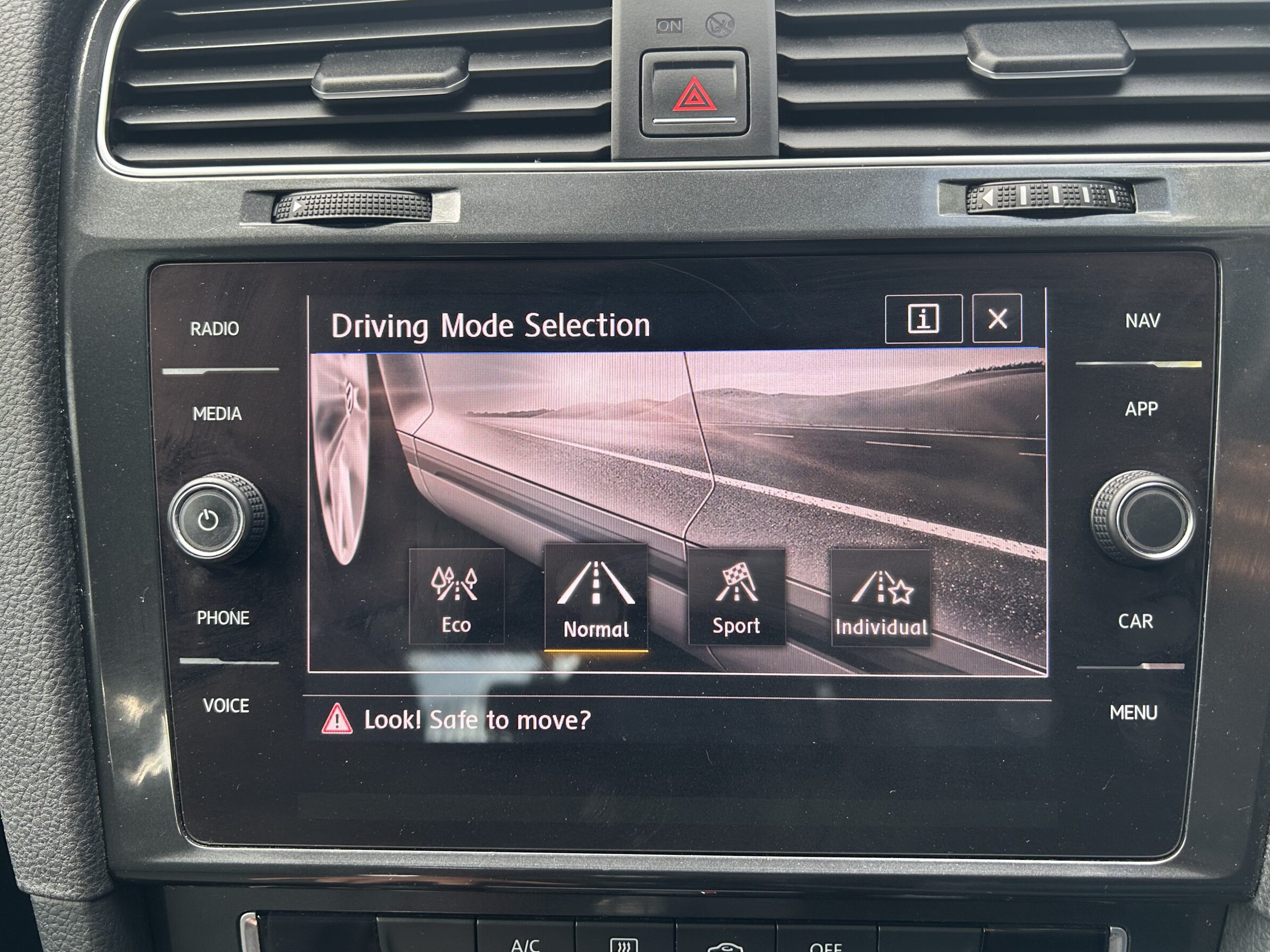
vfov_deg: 49.7
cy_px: 465
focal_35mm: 28
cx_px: 623
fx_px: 1027
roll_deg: +1.0
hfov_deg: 63.4
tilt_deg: -26.8
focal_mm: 5.7
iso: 64
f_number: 1.5
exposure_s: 1/121
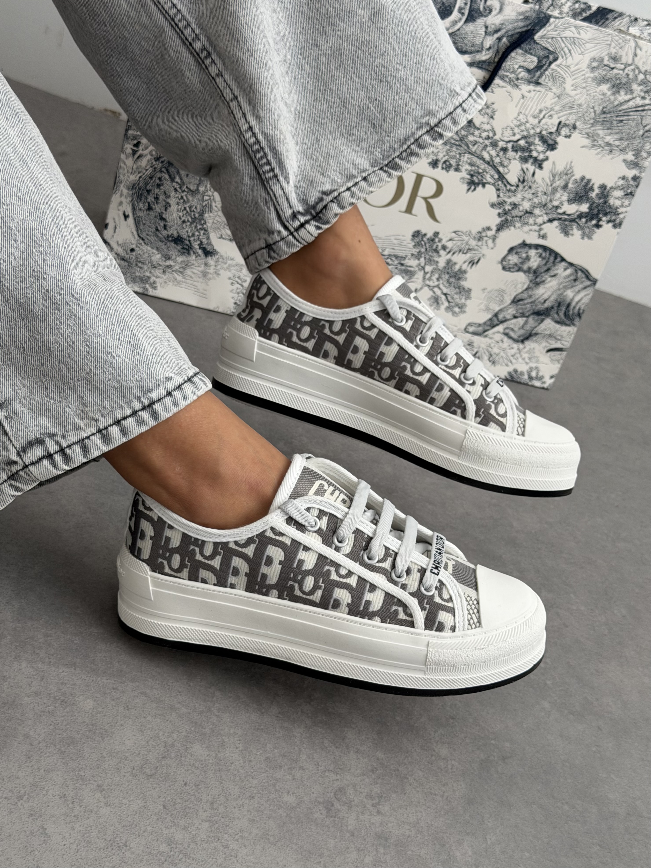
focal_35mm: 48
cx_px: 326
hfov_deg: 30.3
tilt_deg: -33.8
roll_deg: -20.4
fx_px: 1204
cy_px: 434
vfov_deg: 39.7
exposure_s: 1/364
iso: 64
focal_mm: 6.76
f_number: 1.78
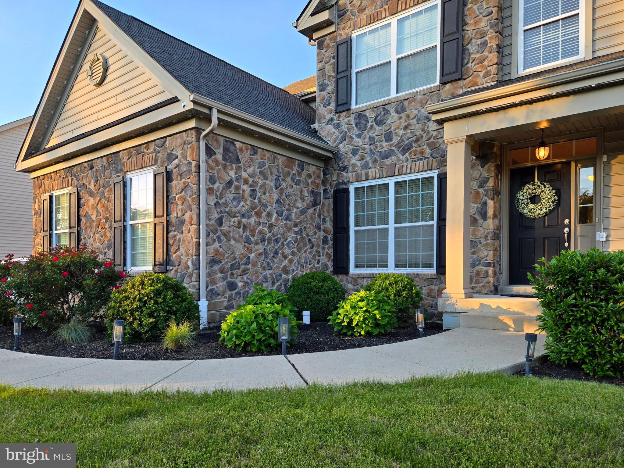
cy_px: 234
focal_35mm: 23
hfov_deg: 73.9
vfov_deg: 58.9
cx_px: 312
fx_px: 415
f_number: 1.8
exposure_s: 1/233
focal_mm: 5.4
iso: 25
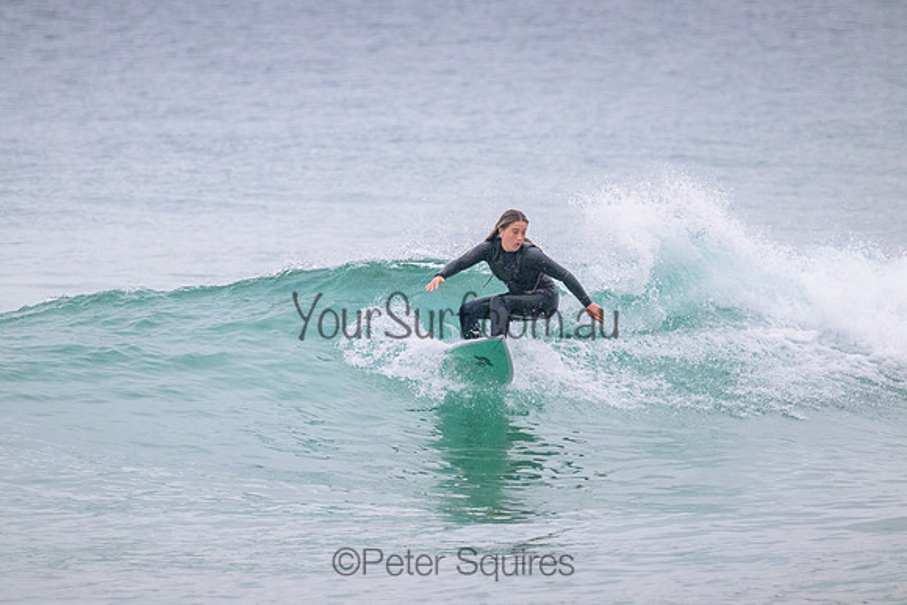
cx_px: 454
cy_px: 302
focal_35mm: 800
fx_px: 20159
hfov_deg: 2.6
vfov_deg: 1.7
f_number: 11
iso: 10000
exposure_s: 1/1250
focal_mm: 800
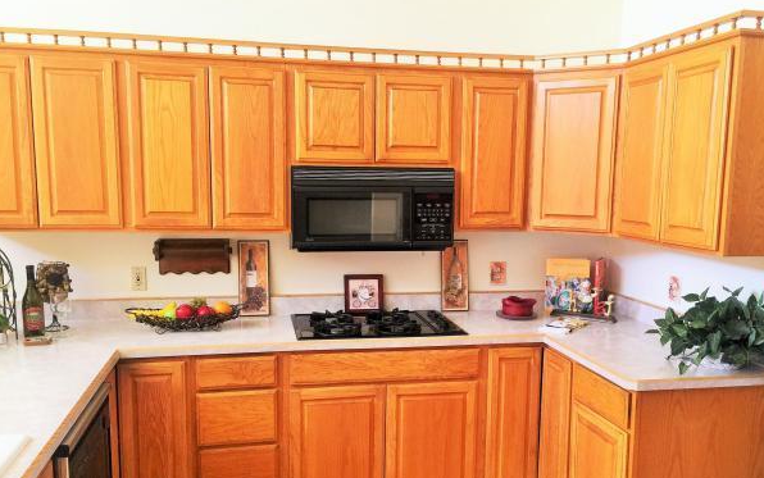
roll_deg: -1.5
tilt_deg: -8.9
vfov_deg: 38.2
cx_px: 406
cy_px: 281
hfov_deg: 58.1
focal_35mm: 33
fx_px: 687
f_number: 2.2
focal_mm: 4.15
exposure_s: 1/30
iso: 40
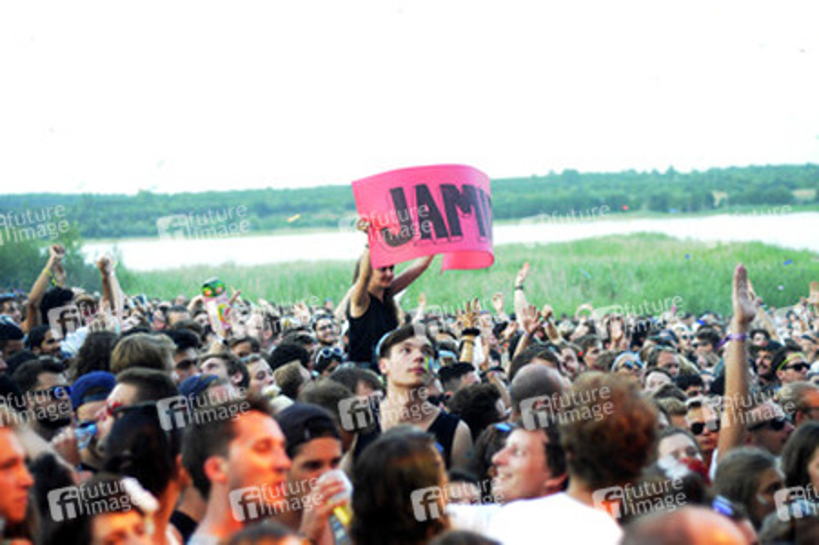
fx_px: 1705
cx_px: 410
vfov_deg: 18.2
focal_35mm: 75
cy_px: 272
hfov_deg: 27.0
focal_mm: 50
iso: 1600
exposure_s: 1/400
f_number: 4
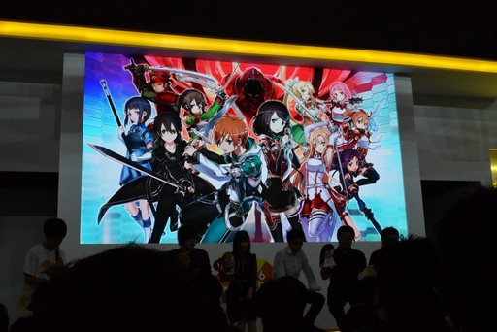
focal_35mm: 45
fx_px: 622
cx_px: 248
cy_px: 166
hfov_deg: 43.6
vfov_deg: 29.9
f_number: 22
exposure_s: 1/100
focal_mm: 30
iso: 3200
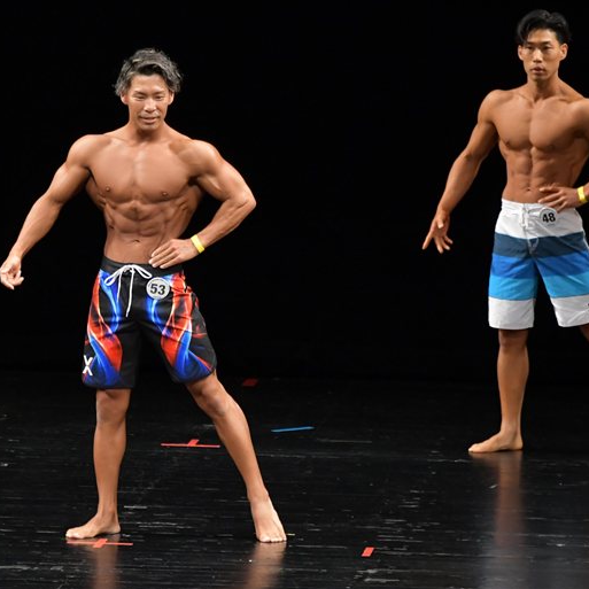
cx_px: 192
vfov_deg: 4.8
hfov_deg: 4.8
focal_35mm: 366
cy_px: 295
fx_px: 7046
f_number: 5.6
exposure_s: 1/400
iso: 3200
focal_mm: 190
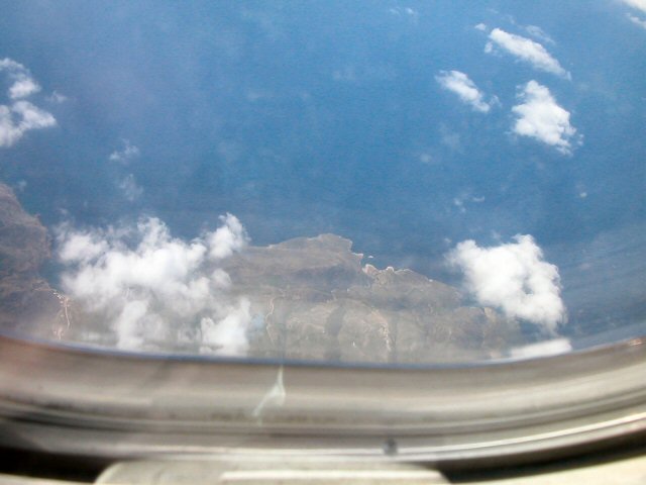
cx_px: 323
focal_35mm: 37
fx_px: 690
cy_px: 242
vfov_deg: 38.7
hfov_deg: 50.1
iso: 100
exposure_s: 1/545
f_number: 4.5
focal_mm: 5.6
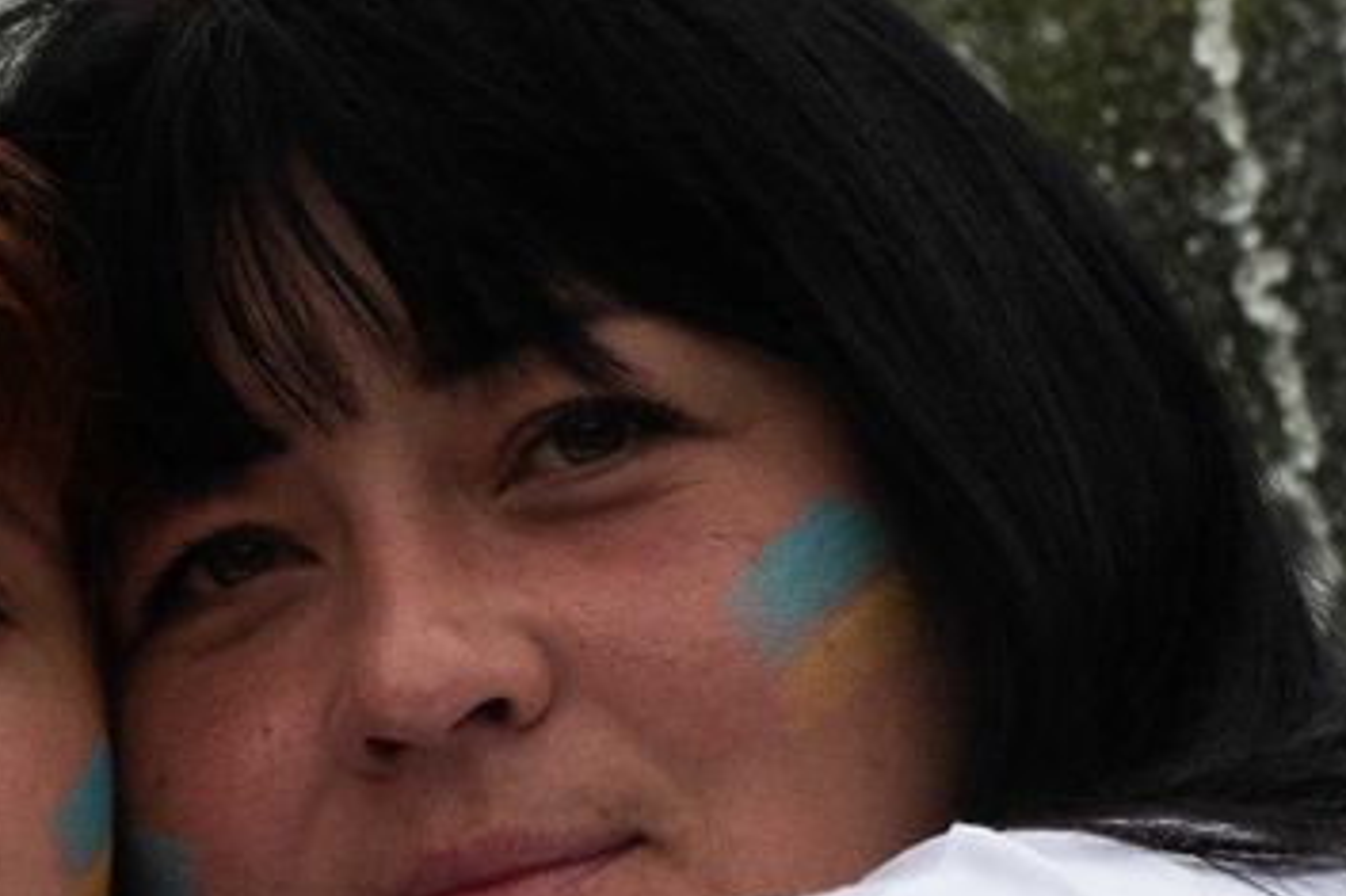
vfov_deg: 6.4
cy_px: 1150
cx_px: 214
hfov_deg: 9.7
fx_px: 7922
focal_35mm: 212
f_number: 10
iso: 1600
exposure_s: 1/2500
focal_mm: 39
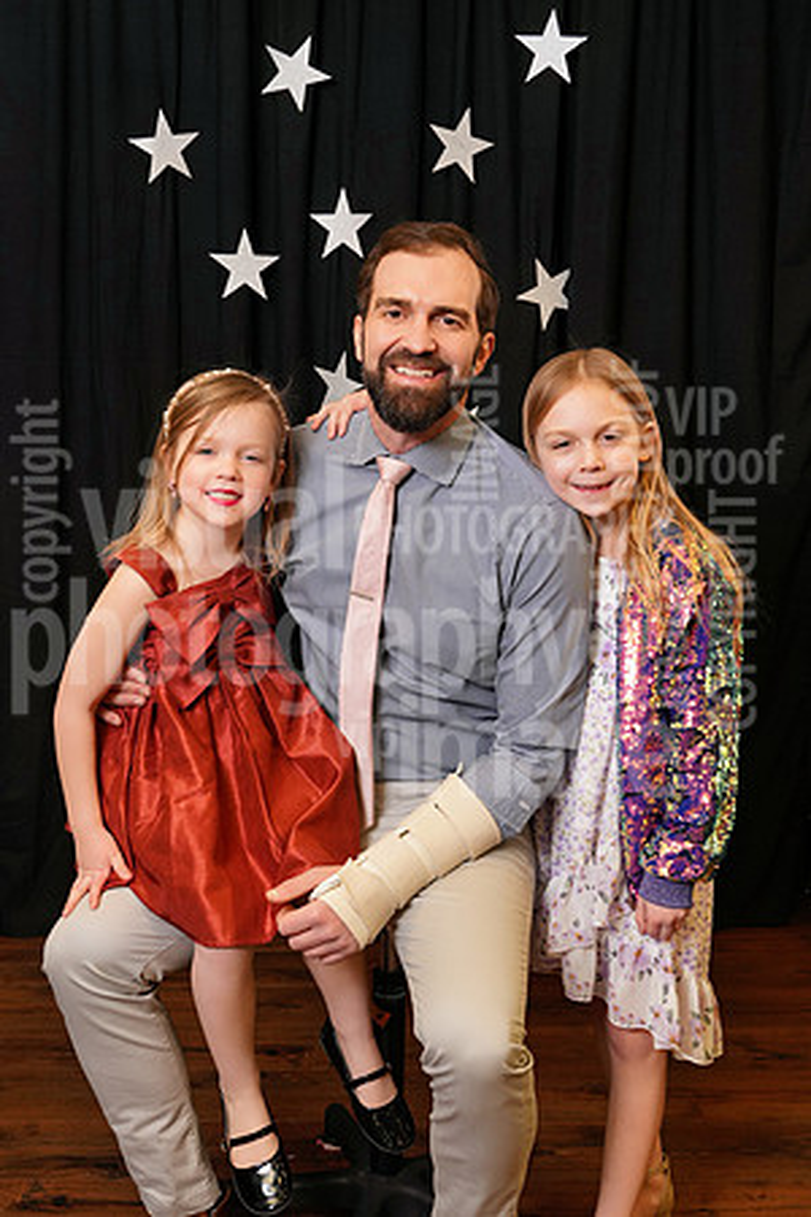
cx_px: 406
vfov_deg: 42.3
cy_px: 608
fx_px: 1571
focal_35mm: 46
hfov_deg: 28.9
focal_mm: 31
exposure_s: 1/80
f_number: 8
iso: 800
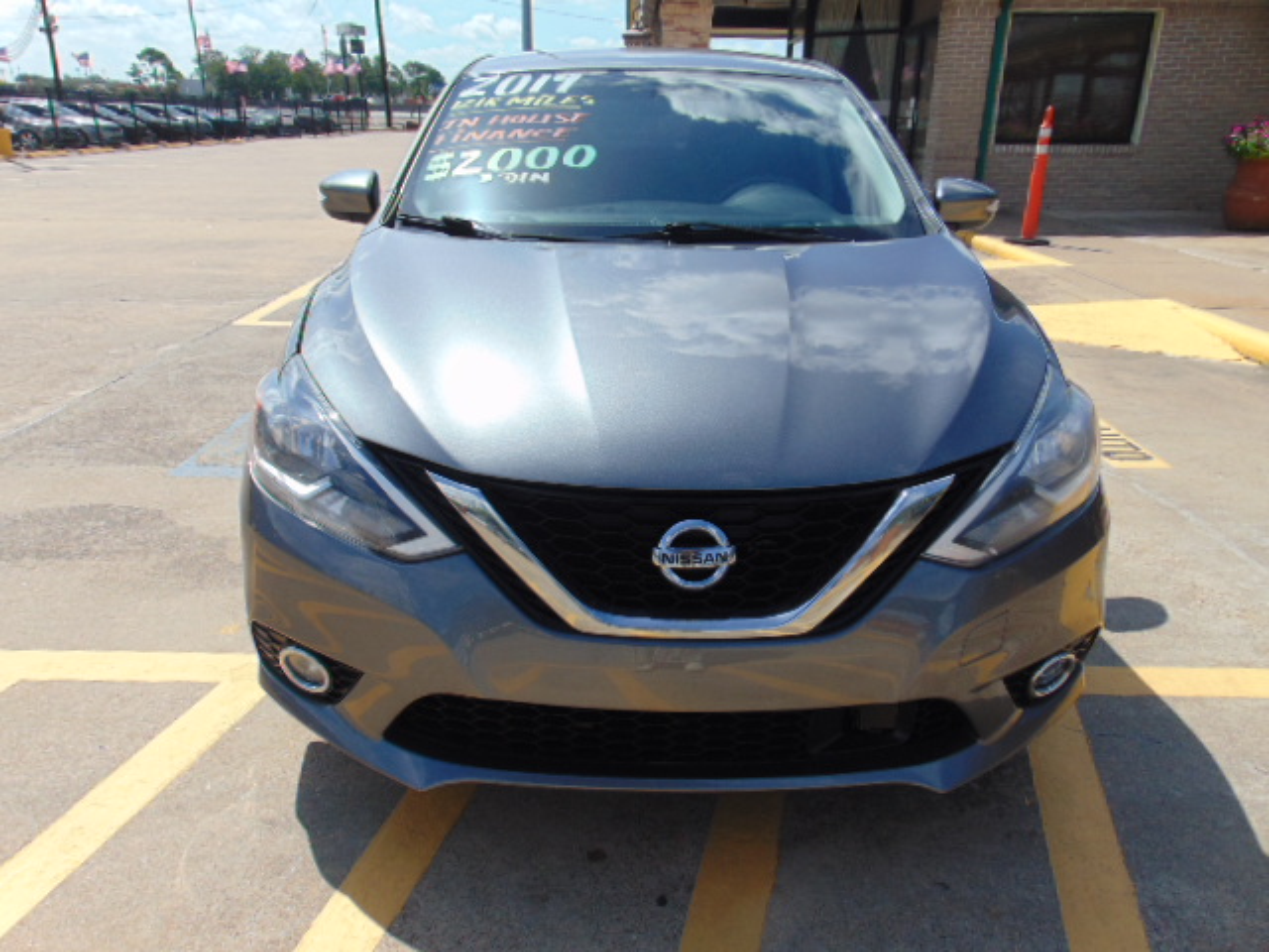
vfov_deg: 54.9
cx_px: 634
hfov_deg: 69.4
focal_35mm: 25
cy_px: 476
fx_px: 916
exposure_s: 1/250
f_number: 7.7
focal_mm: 4.5
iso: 80
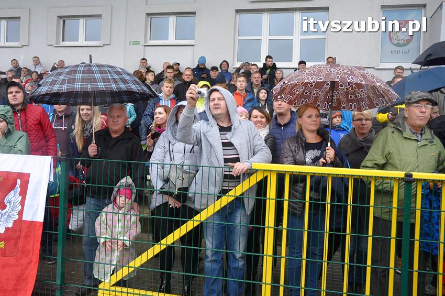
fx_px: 463
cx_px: 222
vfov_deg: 35.4
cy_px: 148
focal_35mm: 38
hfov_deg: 51.3
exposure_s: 1/160
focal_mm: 25
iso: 1000
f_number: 6.3
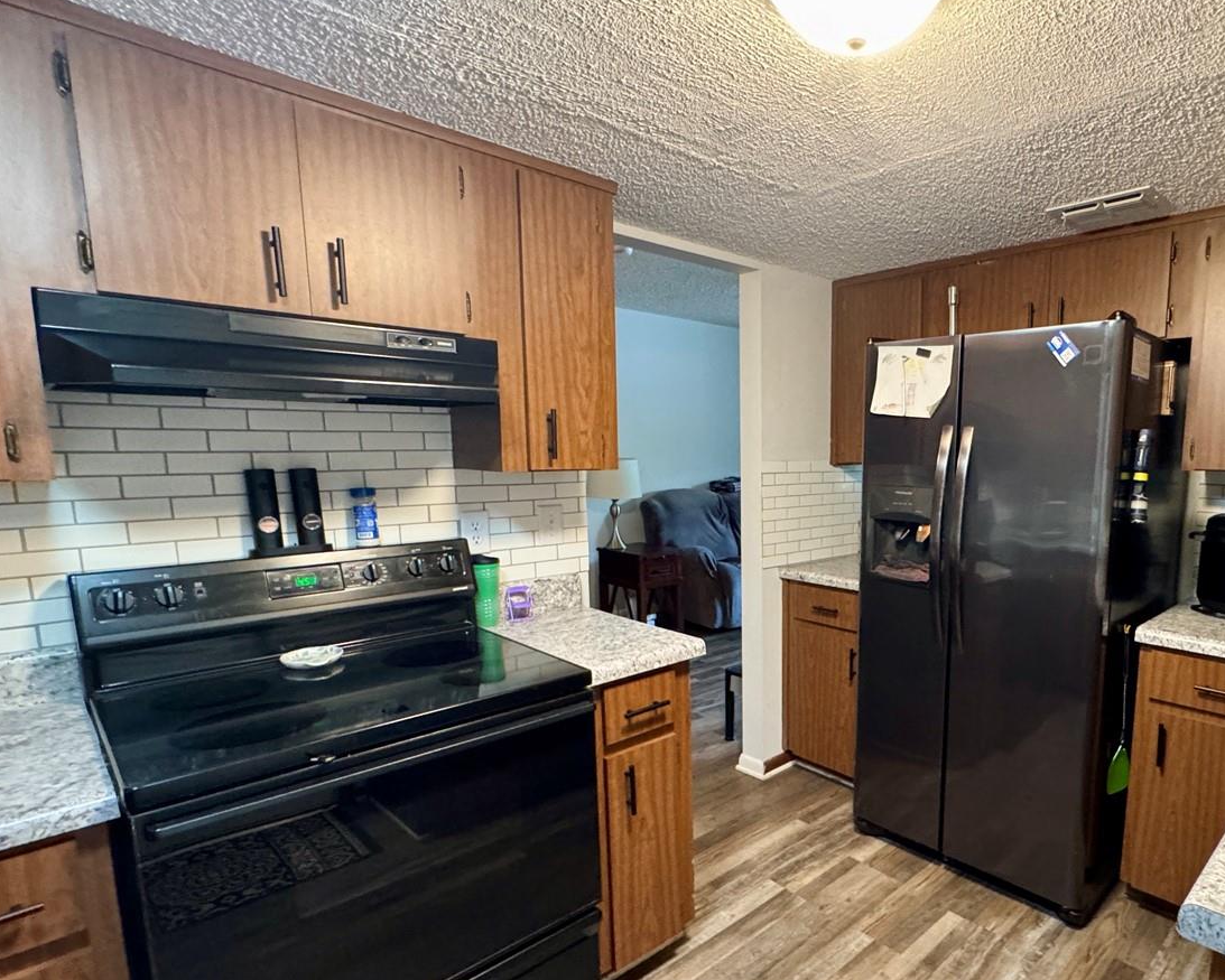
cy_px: 551
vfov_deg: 67.9
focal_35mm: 20
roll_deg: -0.5
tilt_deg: -8.1
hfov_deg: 77.8
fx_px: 725
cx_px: 817
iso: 800
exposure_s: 1/60
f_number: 2.2
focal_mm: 2.22
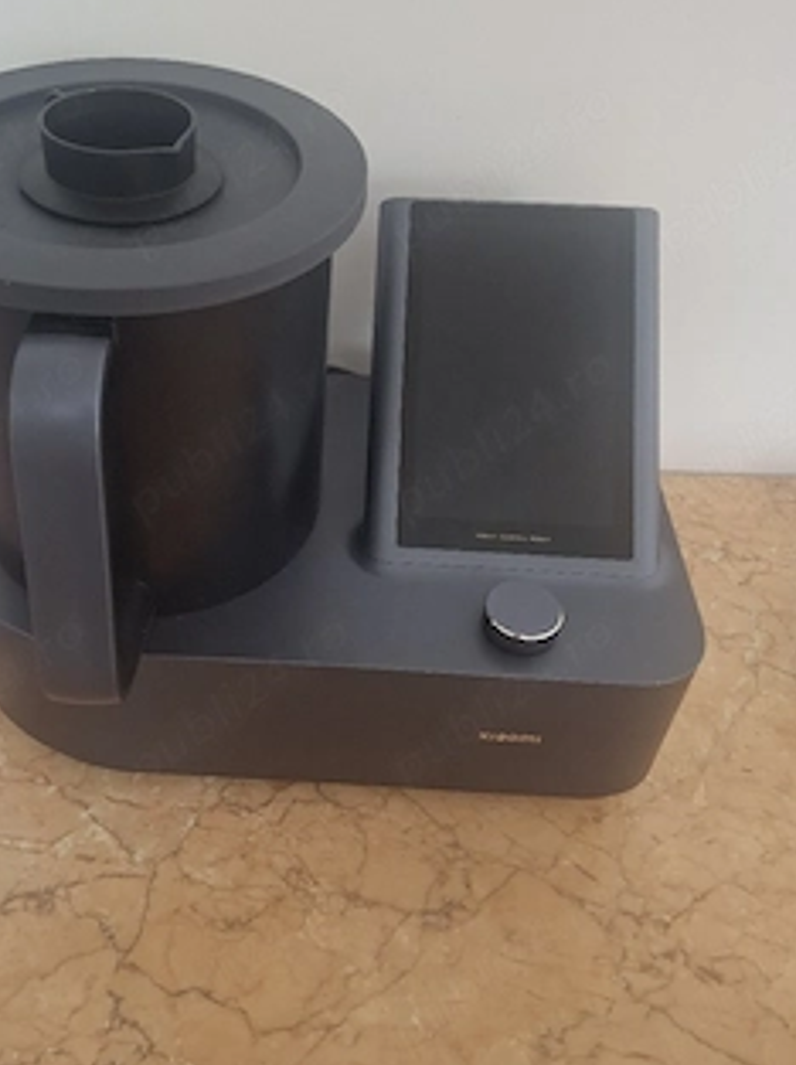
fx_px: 983
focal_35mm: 32
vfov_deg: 56.8
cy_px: 476
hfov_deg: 43.8
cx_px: 306
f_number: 1.8
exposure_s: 1/25
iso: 400
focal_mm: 4.69
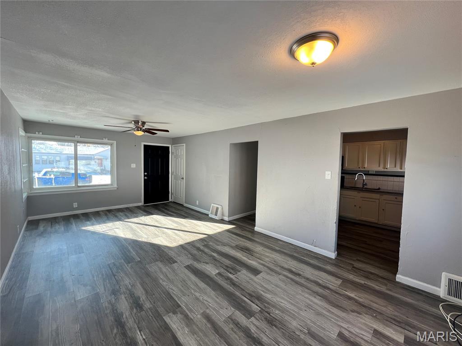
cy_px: 173
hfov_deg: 106.2
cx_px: 231
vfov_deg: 89.9
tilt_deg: -3.6
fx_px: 174
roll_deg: -1.2
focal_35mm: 13
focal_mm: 1.57
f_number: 1.8
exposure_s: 1/120
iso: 50
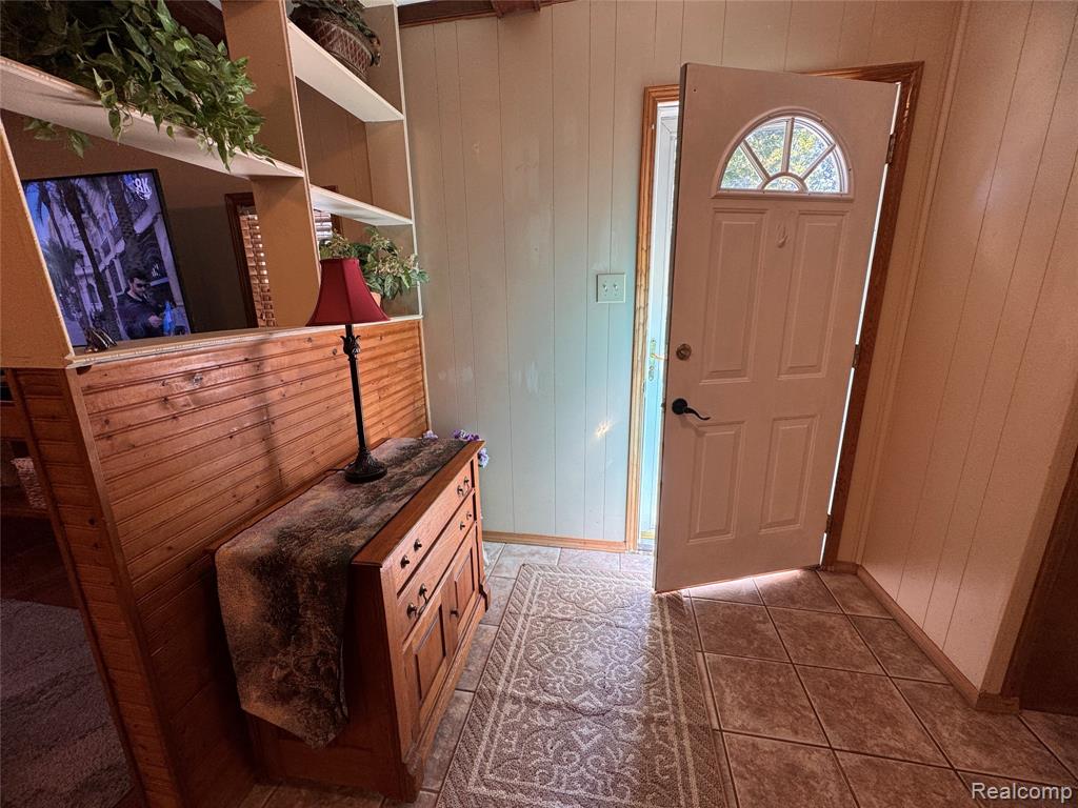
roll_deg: +0.5
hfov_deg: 102.1
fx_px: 436
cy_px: 404
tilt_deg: -15.3
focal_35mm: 14
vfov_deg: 85.7
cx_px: 539
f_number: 2.2
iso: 125
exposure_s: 1/120
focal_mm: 2.22
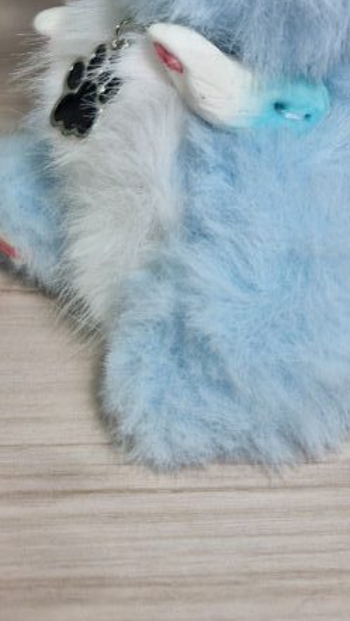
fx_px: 956
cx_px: 337
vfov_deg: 32.1
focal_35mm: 58
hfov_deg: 20.2
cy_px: -51
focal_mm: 5.4
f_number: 1.8
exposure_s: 1/180
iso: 64
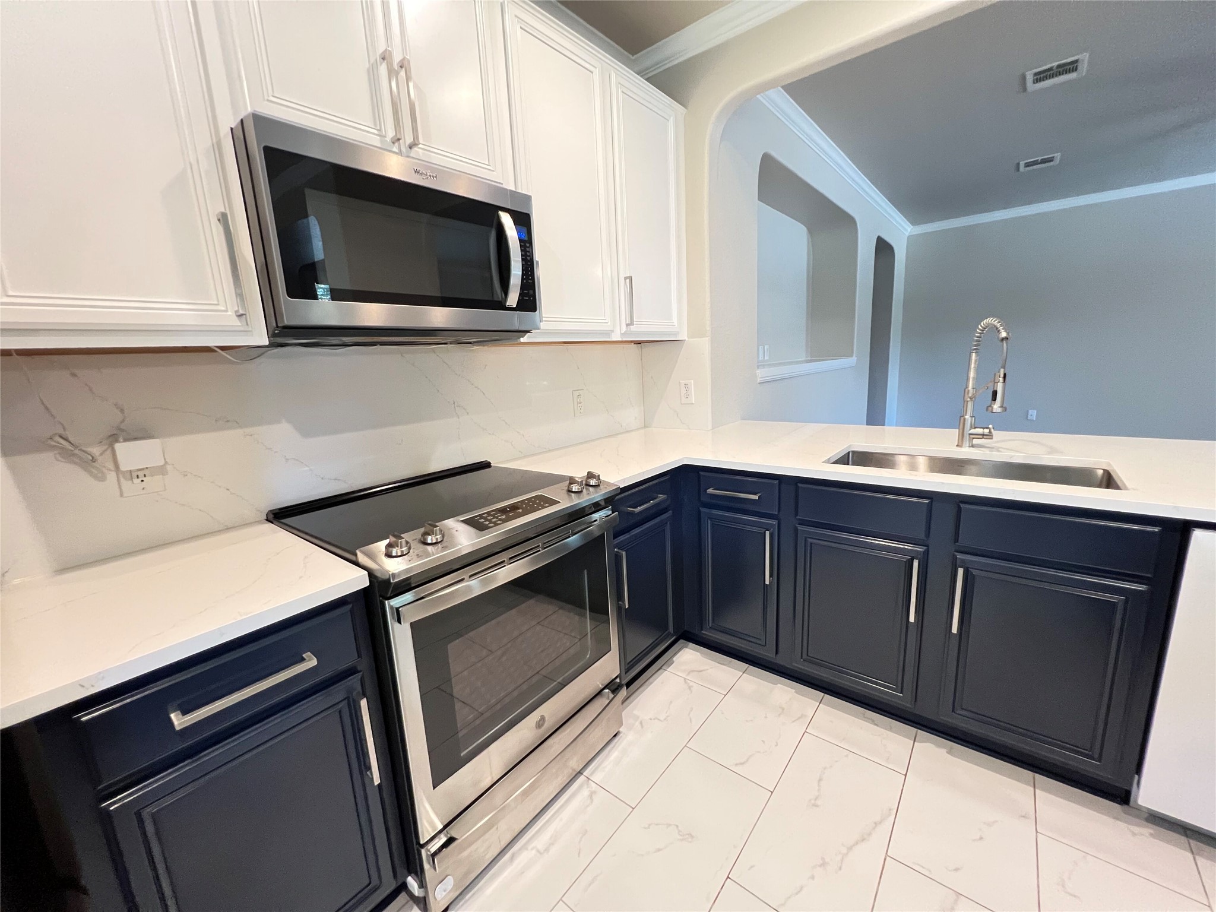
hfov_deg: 106.2
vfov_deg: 89.9
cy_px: 456
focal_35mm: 13
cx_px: 608
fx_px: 457
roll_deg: +3.5
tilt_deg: -11.0
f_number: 1.8
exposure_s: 1/60
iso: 500
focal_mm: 1.57
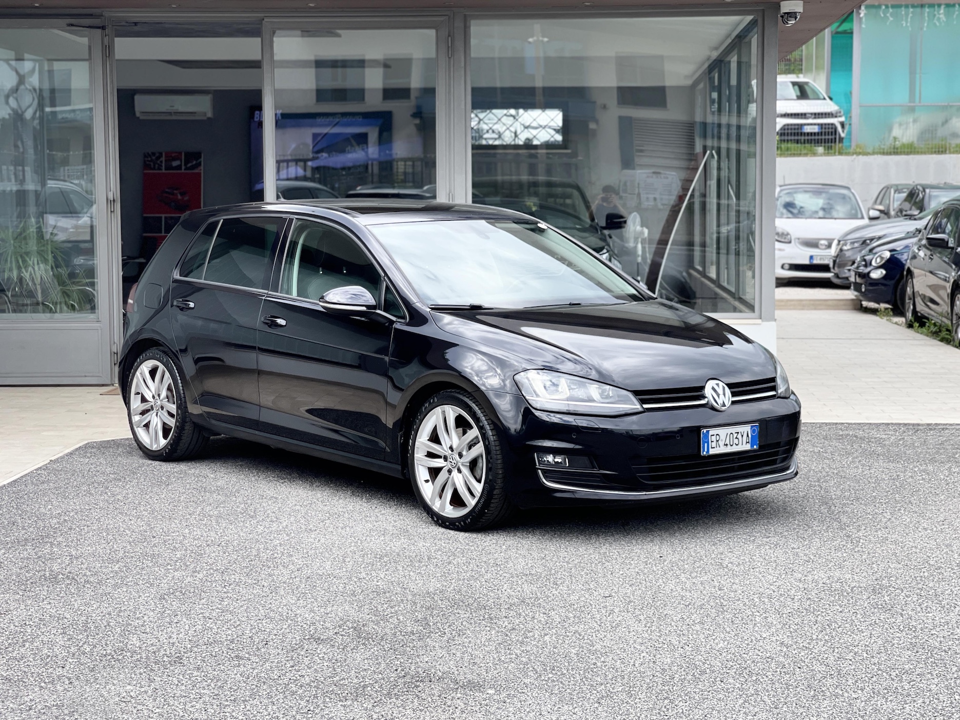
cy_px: 360
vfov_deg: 22.9
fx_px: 1775
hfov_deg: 30.3
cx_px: 480
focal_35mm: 64
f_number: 2.2
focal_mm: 7.5
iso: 32
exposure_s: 1/494
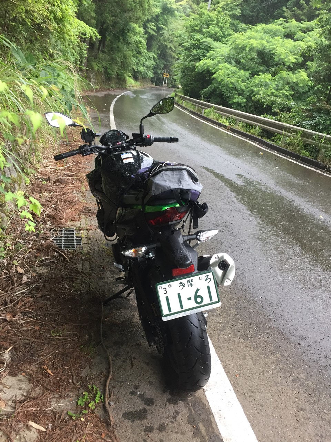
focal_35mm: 29
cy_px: 221
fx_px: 370
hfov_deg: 48.2
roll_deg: -7.6
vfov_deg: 61.7
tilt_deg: -23.5
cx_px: 166
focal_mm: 4.15
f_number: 2.2
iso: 40
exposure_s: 1/30
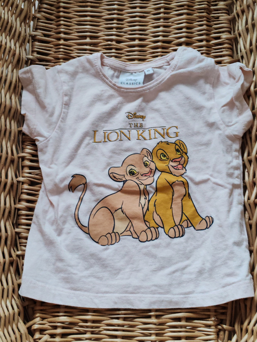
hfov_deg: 27.0
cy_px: 171
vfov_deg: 35.5
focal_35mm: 54
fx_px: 534
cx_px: 128
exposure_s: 1/50
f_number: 1.9
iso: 1600
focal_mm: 6.12
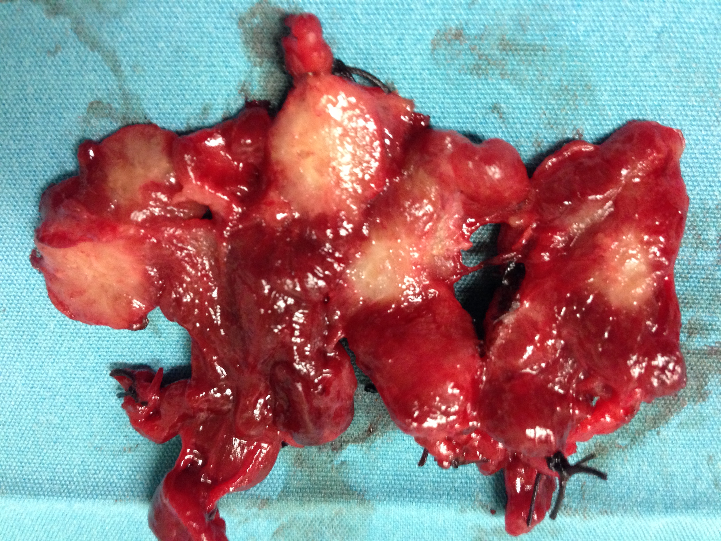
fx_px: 687
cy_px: 270
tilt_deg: -73.1
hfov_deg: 55.4
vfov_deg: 42.9
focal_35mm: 33
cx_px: 360
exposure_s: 1/15
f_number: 2.4
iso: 400
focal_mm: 4.12
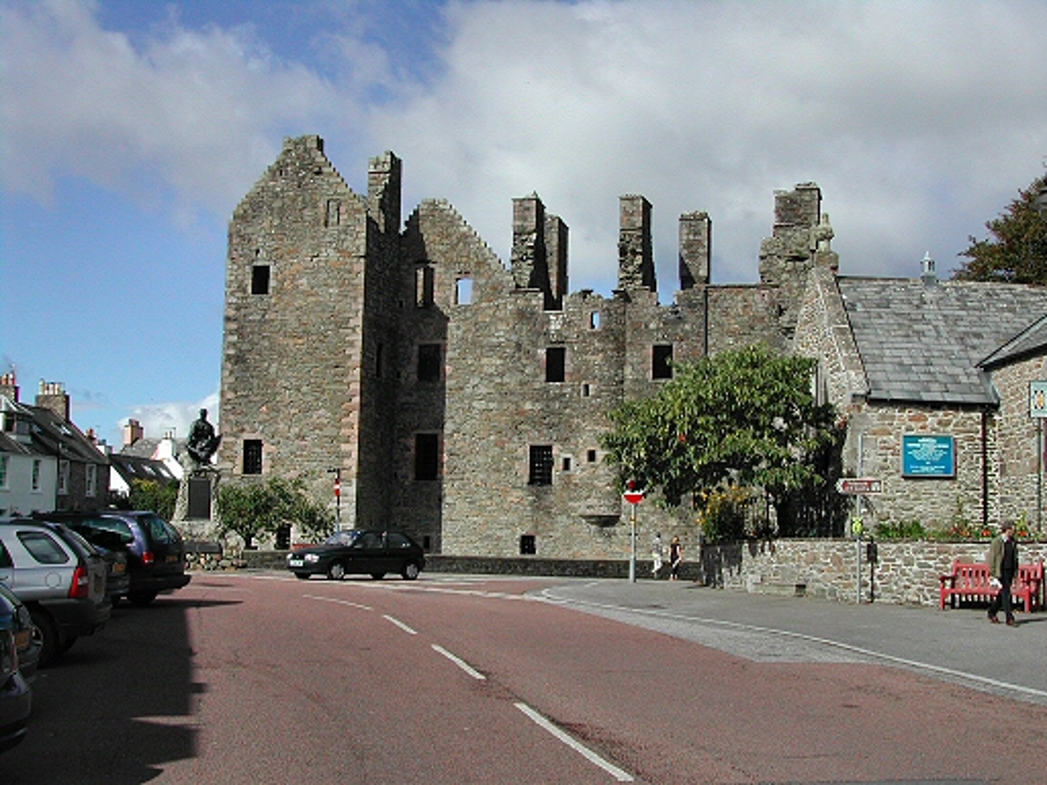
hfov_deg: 40.4
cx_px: 524
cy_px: 392
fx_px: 1422
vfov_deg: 30.9
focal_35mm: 47
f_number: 8.4
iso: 100
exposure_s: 1/291
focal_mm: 10.1
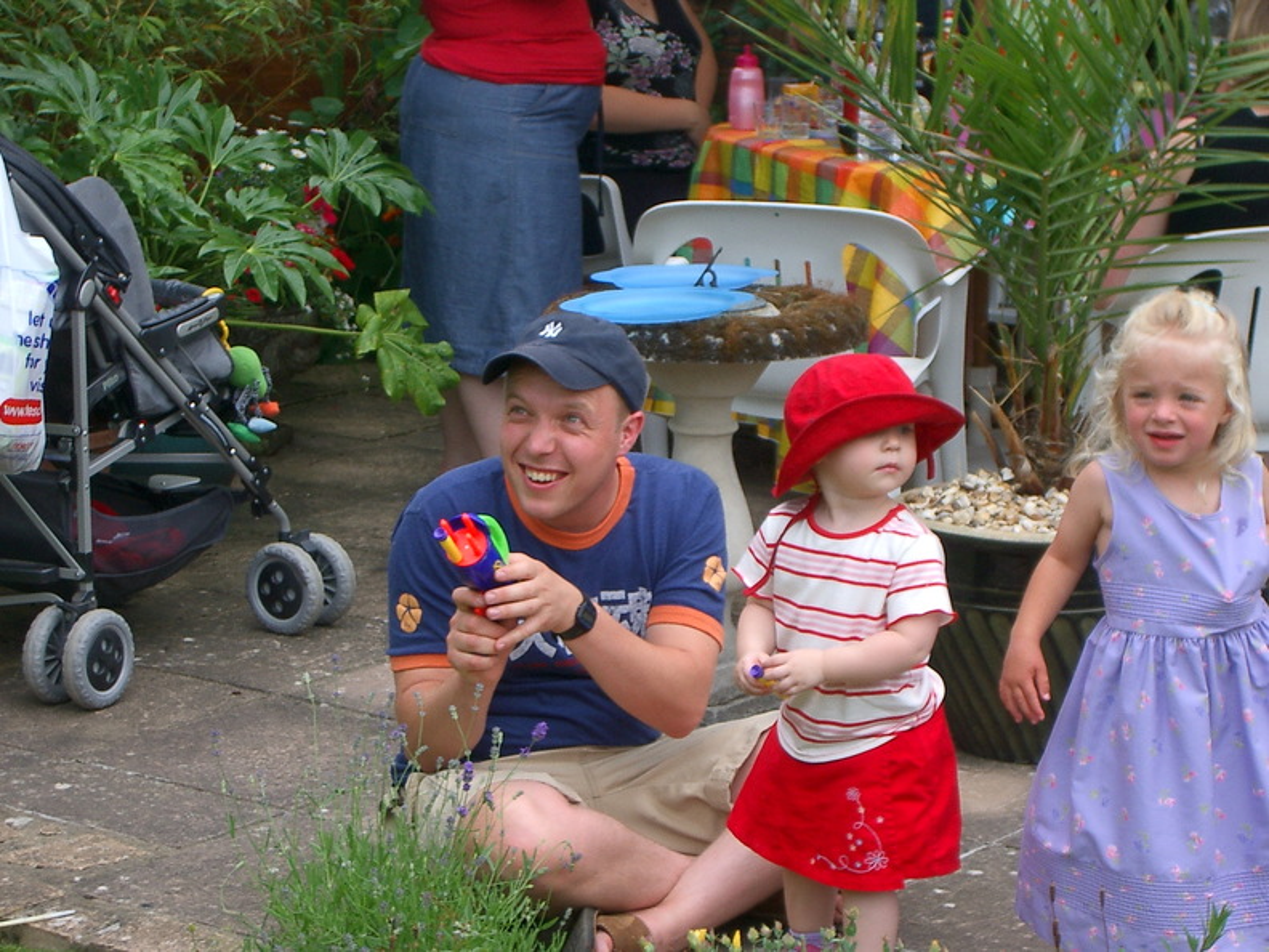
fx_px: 3849
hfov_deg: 18.7
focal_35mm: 105
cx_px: 634
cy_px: 476
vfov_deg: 14.1
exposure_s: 1/160
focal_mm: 17.4
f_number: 4.8
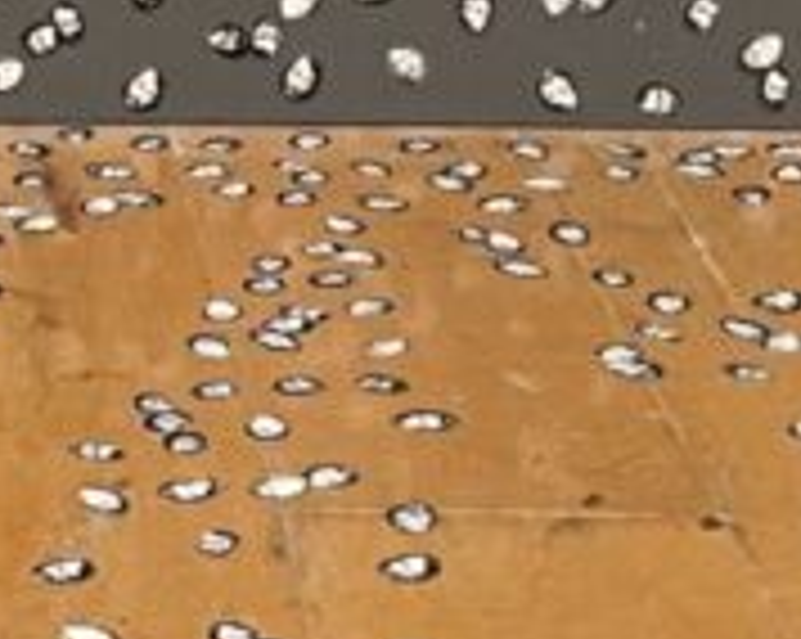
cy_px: -369
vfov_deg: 10.2
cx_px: -202
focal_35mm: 146
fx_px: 3457
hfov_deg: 12.8
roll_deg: +0.4
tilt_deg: -11.5
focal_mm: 4.2
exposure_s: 1/40
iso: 640
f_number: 1.6
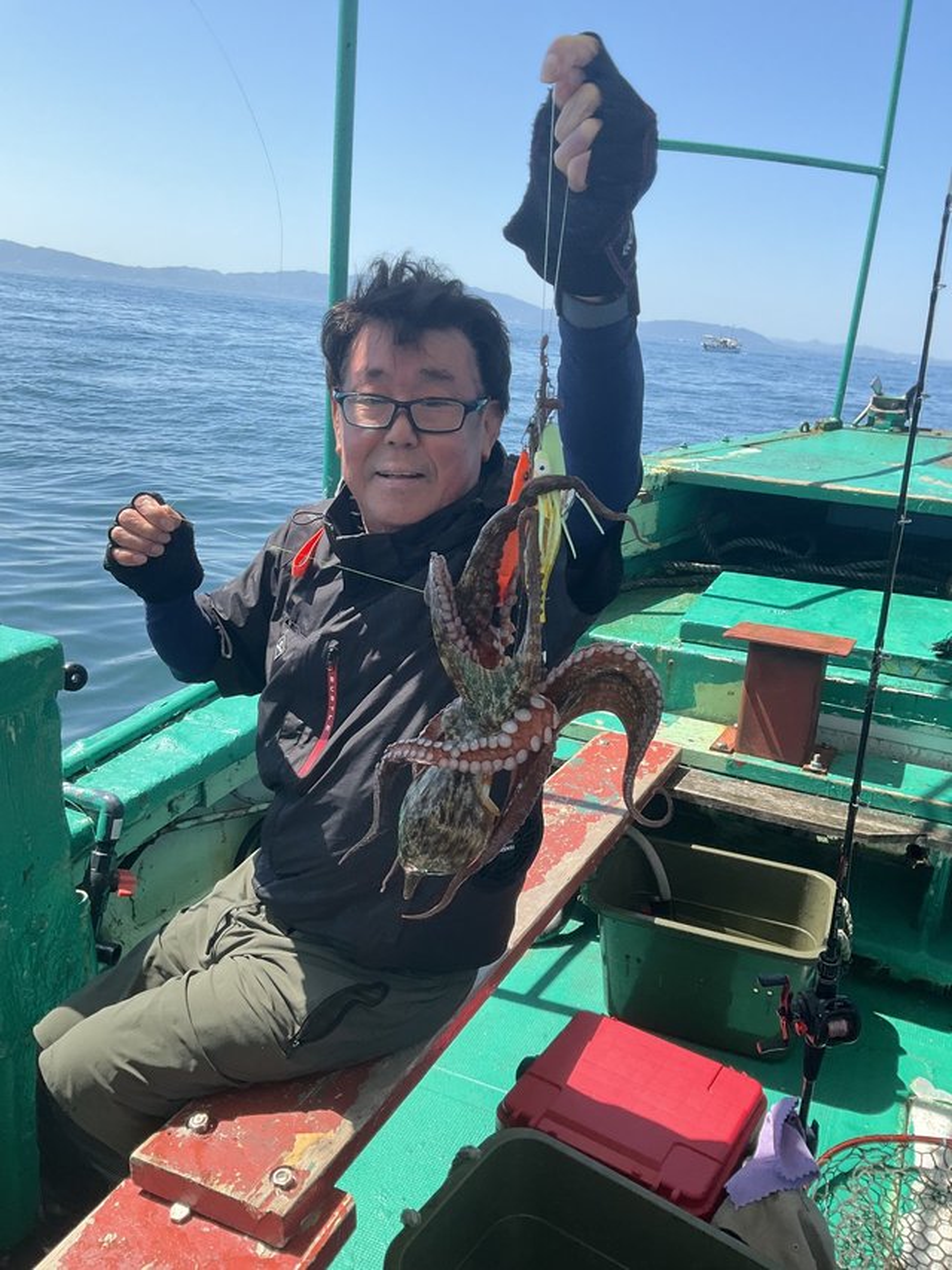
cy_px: 635
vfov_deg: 61.7
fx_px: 1064
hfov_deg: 48.2
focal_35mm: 29
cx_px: 476
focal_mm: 3
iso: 25
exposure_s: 1/912
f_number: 1.8
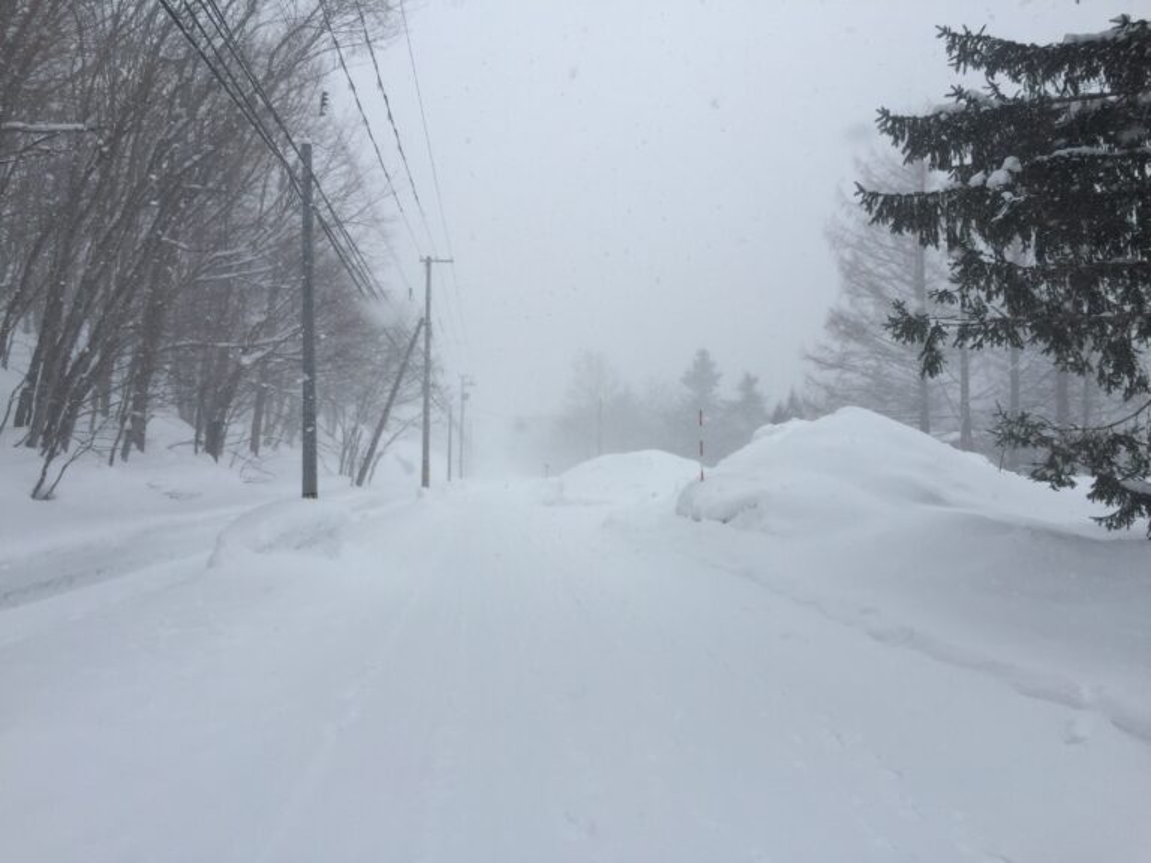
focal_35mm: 29
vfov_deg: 48.2
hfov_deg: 61.7
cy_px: 432
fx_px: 964
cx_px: 576
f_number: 2.2
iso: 32
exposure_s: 1/638
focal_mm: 4.15
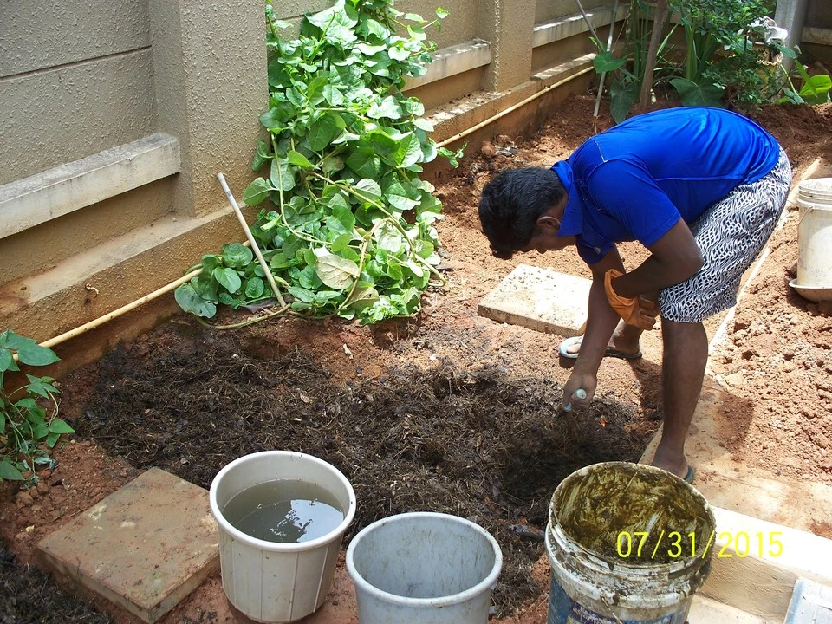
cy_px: 312
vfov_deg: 39.7
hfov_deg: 51.4
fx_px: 865
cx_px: 416
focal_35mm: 36
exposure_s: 1/200
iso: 80
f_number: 2.8
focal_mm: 7.54
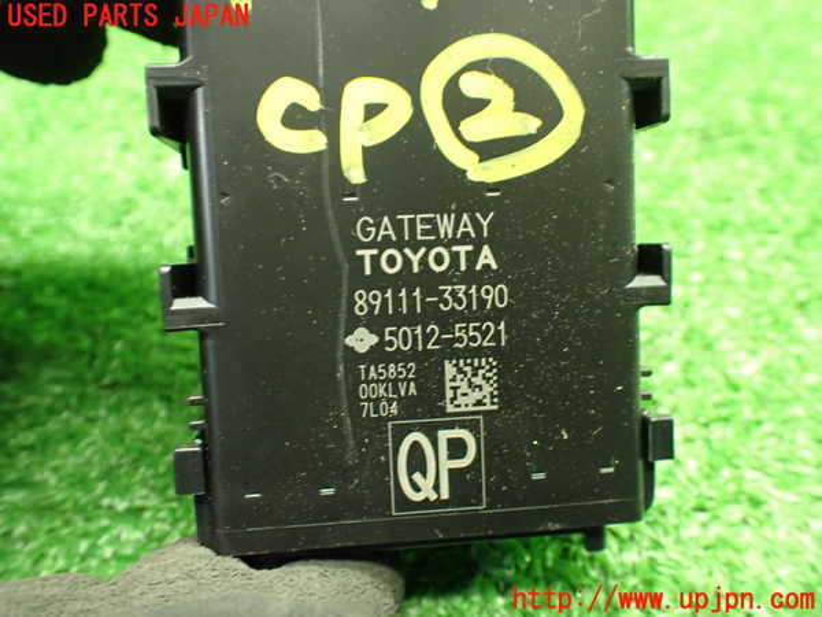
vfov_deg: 46.8
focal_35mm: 30
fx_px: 712
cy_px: 308
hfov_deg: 60.0
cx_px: 411
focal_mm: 5.4
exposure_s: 1/30
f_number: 2.3
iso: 800
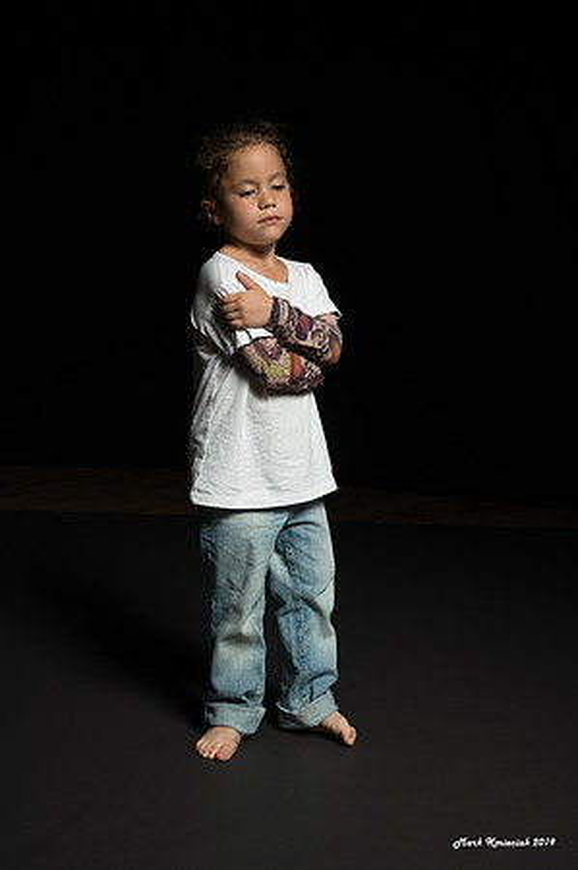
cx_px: 289
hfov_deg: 25.9
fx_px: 1255
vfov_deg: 38.2
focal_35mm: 52
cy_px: 435
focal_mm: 52
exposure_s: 1/250
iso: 200
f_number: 9
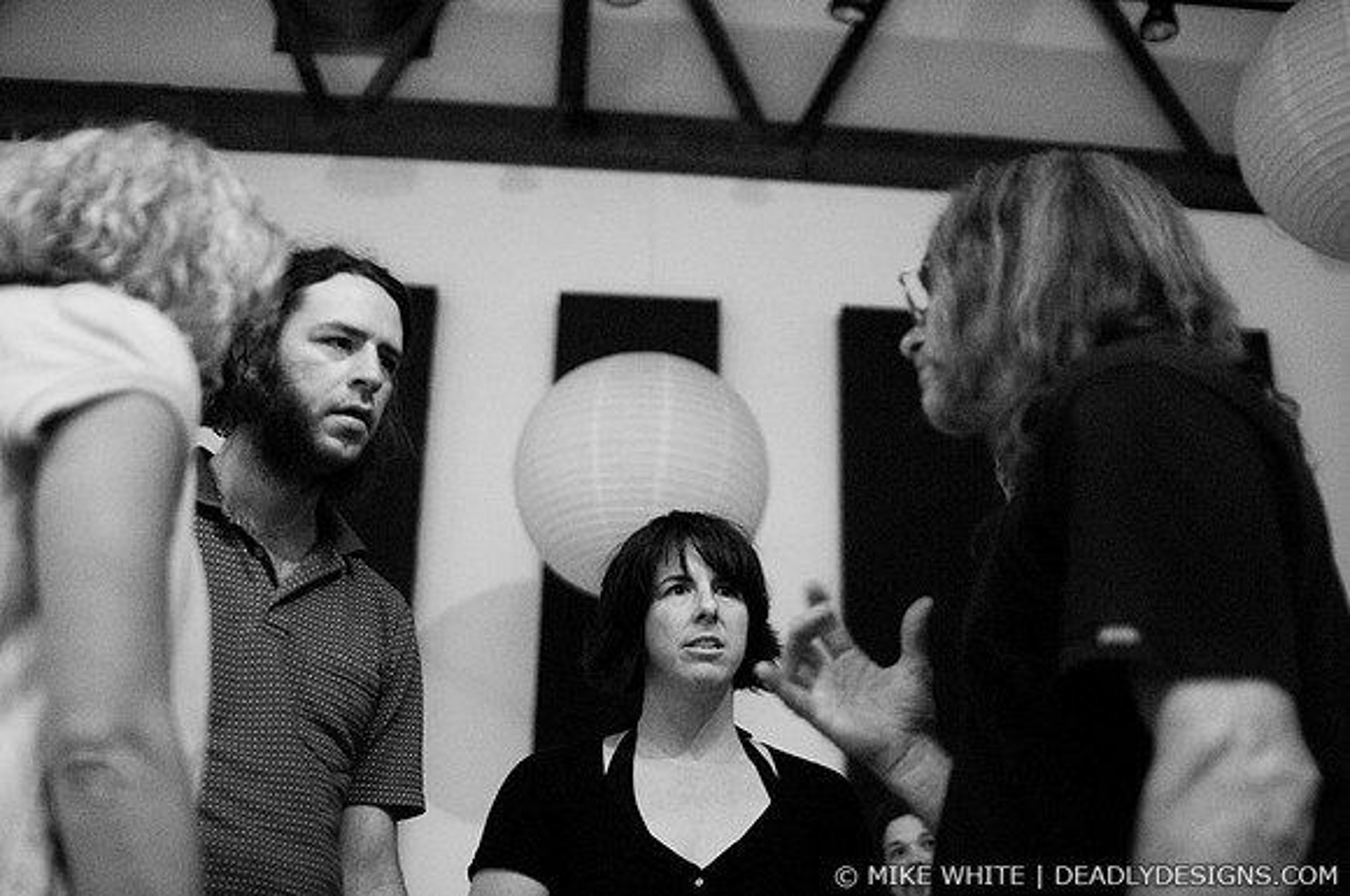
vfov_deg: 29.8
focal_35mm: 45
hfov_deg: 43.7
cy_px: 448
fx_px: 1685
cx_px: 675
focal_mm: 30
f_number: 1.4
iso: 1600
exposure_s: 1/50
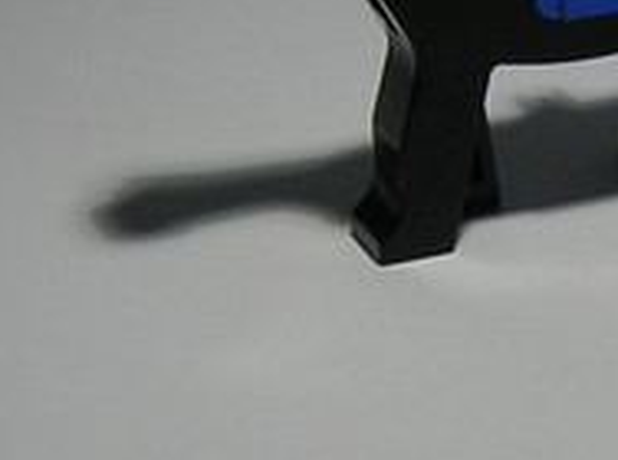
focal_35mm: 163
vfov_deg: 9.1
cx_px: 891
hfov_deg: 11.7
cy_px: 209
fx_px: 2903
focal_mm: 5.7
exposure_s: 1/83.2
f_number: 2.9
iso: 50
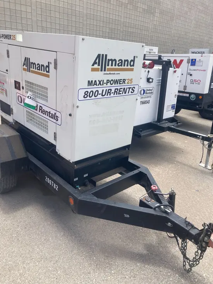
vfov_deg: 63.4
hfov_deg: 49.8
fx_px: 230
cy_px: 142
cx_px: 106
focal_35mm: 28
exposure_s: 1/934
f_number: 1.8
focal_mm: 3.99
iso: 20
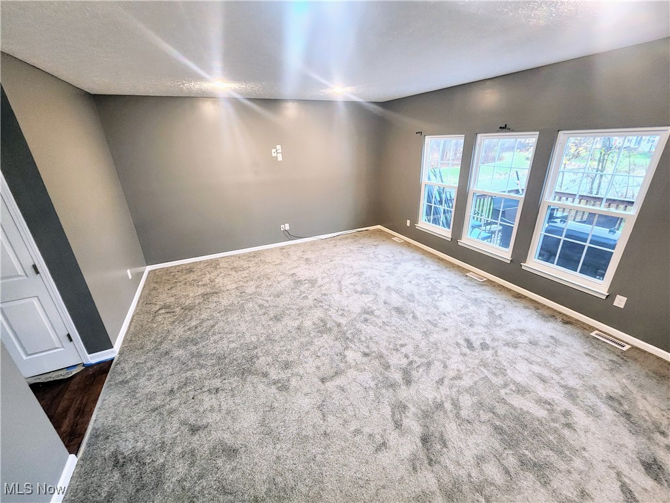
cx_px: 335
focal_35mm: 13
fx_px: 252
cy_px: 252
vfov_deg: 89.9
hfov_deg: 106.2
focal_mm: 2.2
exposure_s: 1/30
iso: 400
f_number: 2.2
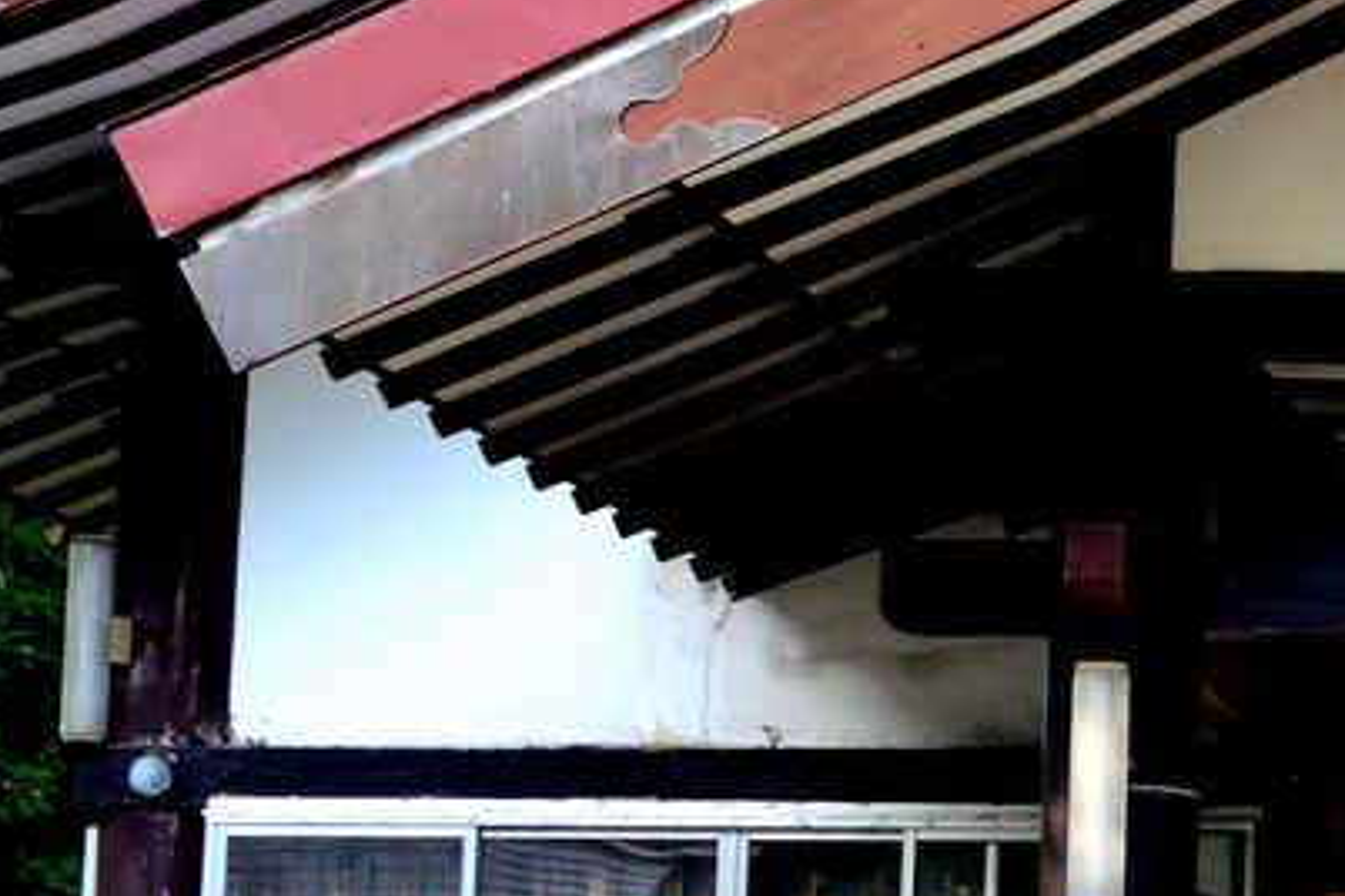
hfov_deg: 10.4
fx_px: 7061
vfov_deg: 7.3
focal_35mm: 189
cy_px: 277
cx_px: 2155
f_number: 5.6
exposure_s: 1/250
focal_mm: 38
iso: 1600
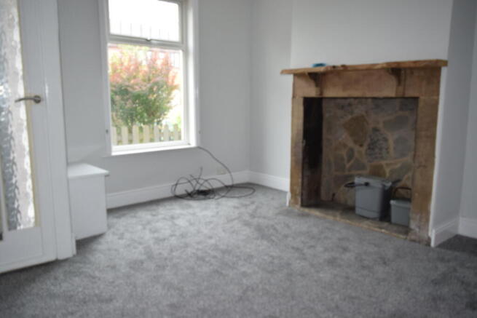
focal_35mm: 27
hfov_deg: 67.4
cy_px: 159
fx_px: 358
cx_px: 238
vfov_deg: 48.0
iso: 800
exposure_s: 1/100
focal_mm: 18
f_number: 5
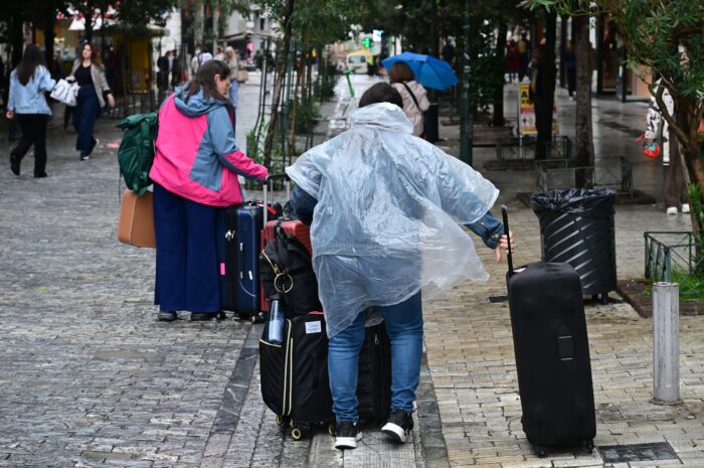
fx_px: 1543
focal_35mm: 79
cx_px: 352
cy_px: 234
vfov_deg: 17.2
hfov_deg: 25.7
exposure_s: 1/400
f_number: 6.3
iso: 1100
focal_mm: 79
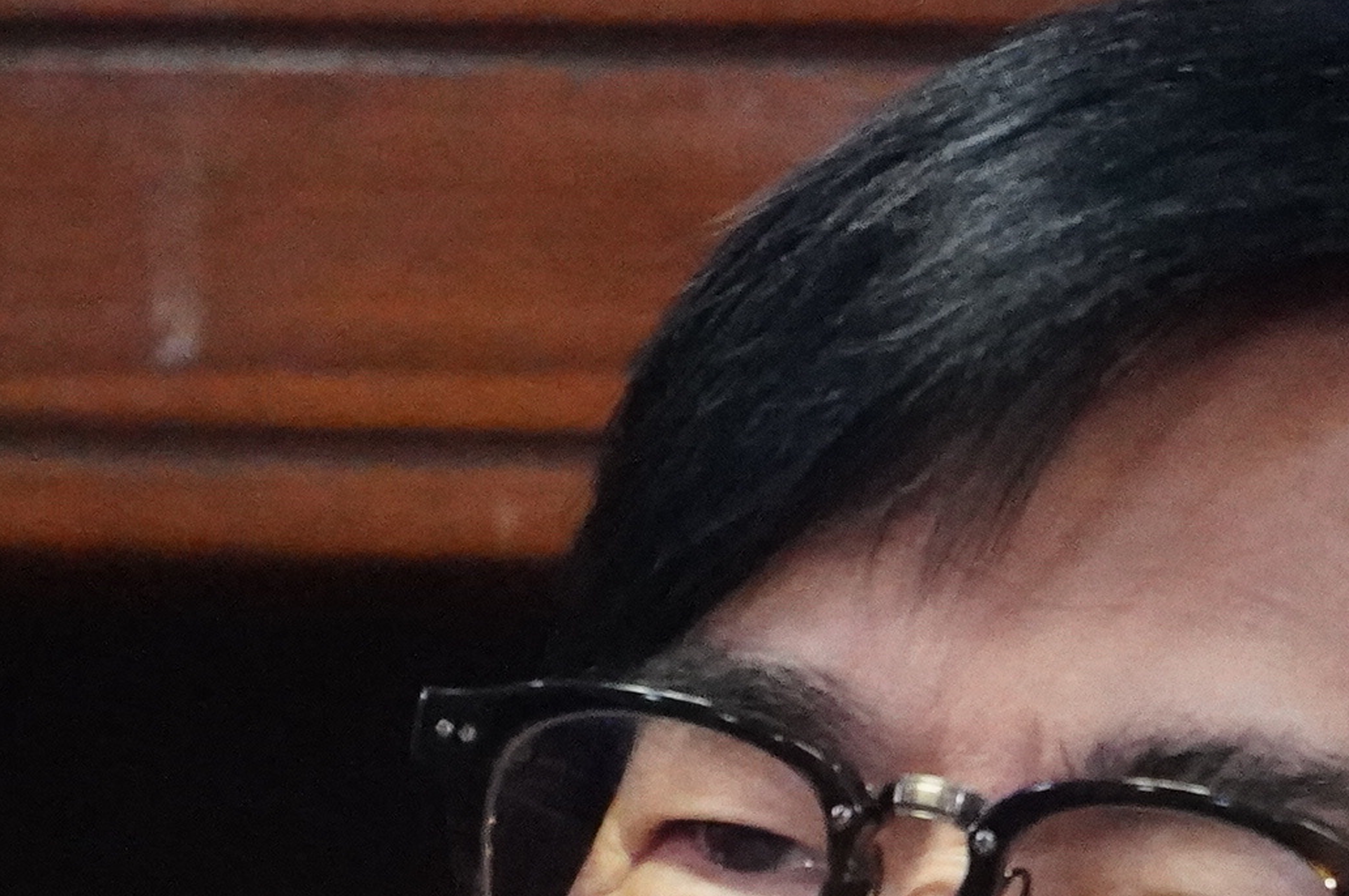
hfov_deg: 2.2
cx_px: 928
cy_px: 1166
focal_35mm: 918
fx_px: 34366
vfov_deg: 1.5
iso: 20000
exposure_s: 1/400
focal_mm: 210
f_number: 6.3
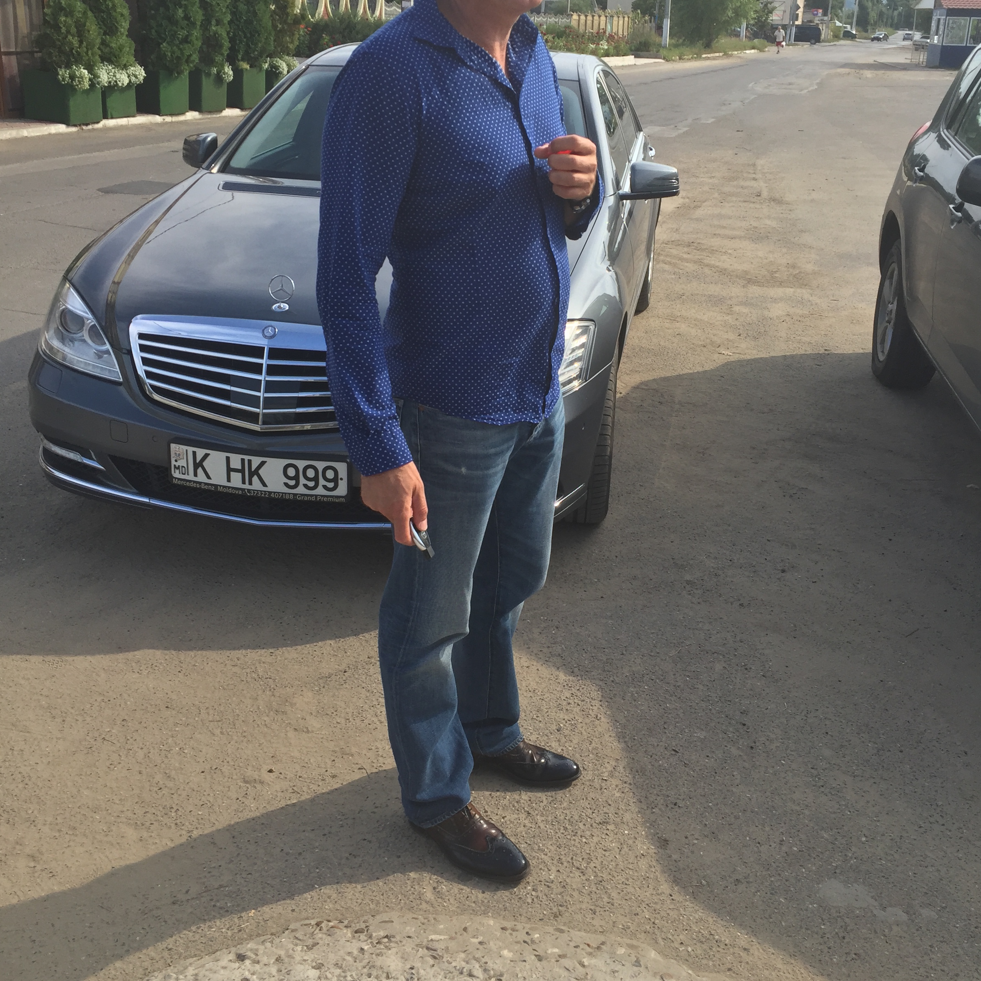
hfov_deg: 47.2
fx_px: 1122
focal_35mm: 35
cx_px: 499
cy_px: 452
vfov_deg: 47.2
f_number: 2.2
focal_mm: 4.15
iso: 32
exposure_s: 1/1014
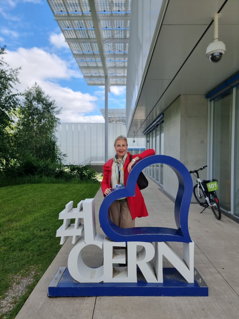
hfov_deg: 56.8
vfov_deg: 71.6
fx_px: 221
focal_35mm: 24
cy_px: 160
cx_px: 120
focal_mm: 6.7
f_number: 1.8
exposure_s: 1/624
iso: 50
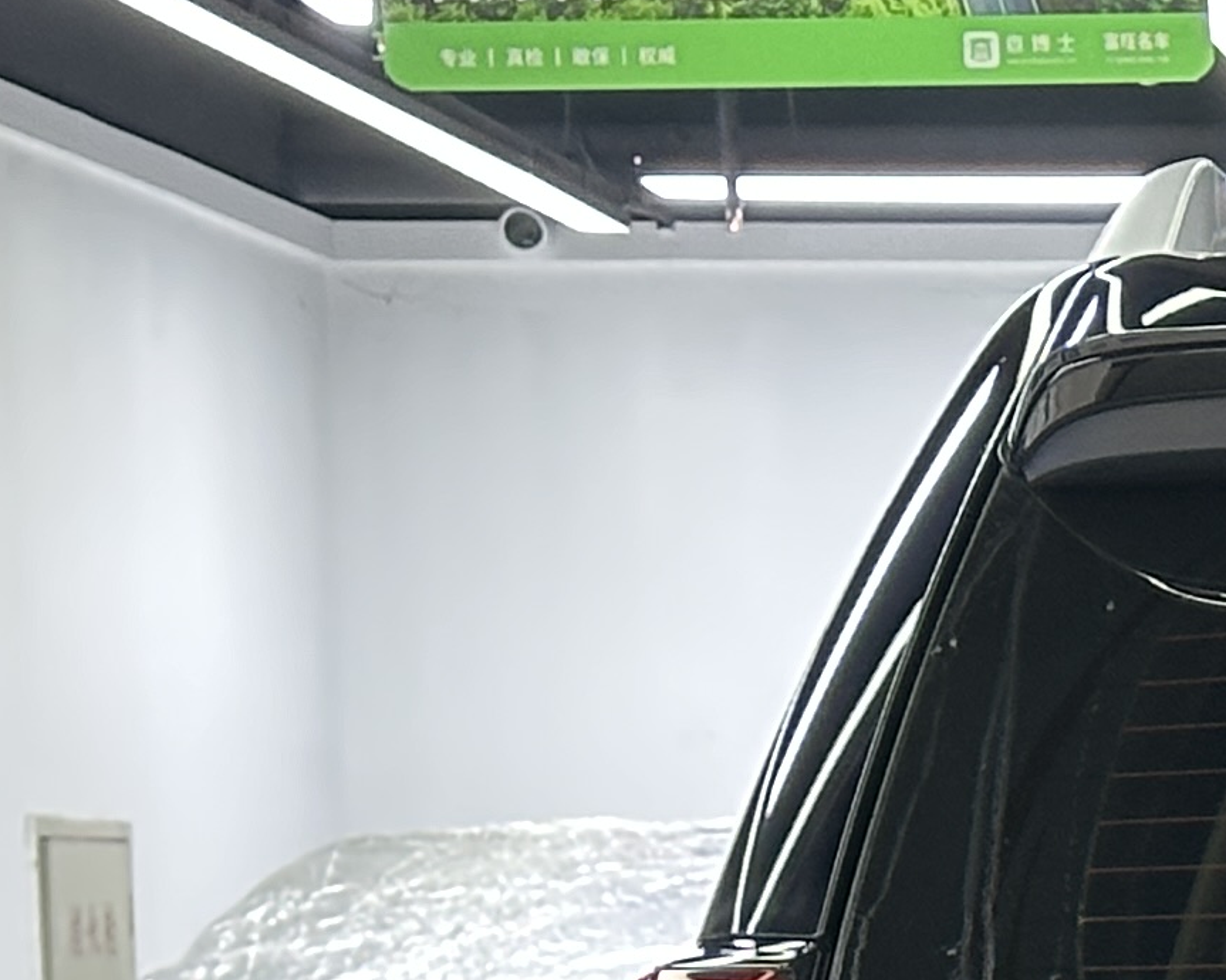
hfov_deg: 8.5
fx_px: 7945
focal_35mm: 219
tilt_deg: -5.4
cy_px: 1707
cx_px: 2168
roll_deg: -0.3
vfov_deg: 6.9
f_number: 1.78
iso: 200
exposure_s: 1/50
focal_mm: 6.86
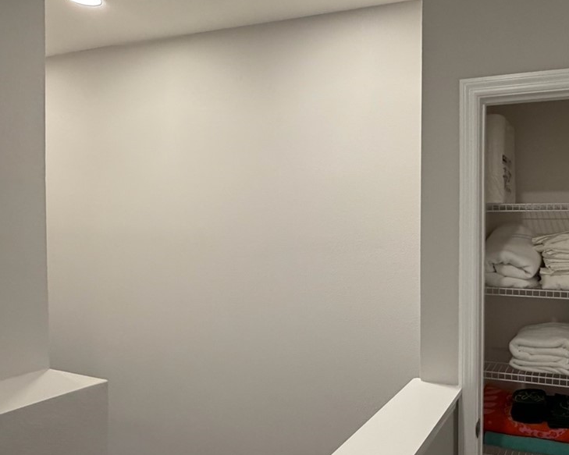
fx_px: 505
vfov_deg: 48.5
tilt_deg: -0.5
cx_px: 400
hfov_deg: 56.9
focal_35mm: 30
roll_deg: +0.3
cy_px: 233
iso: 320
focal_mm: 2.22
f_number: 2.2
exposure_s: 1/120
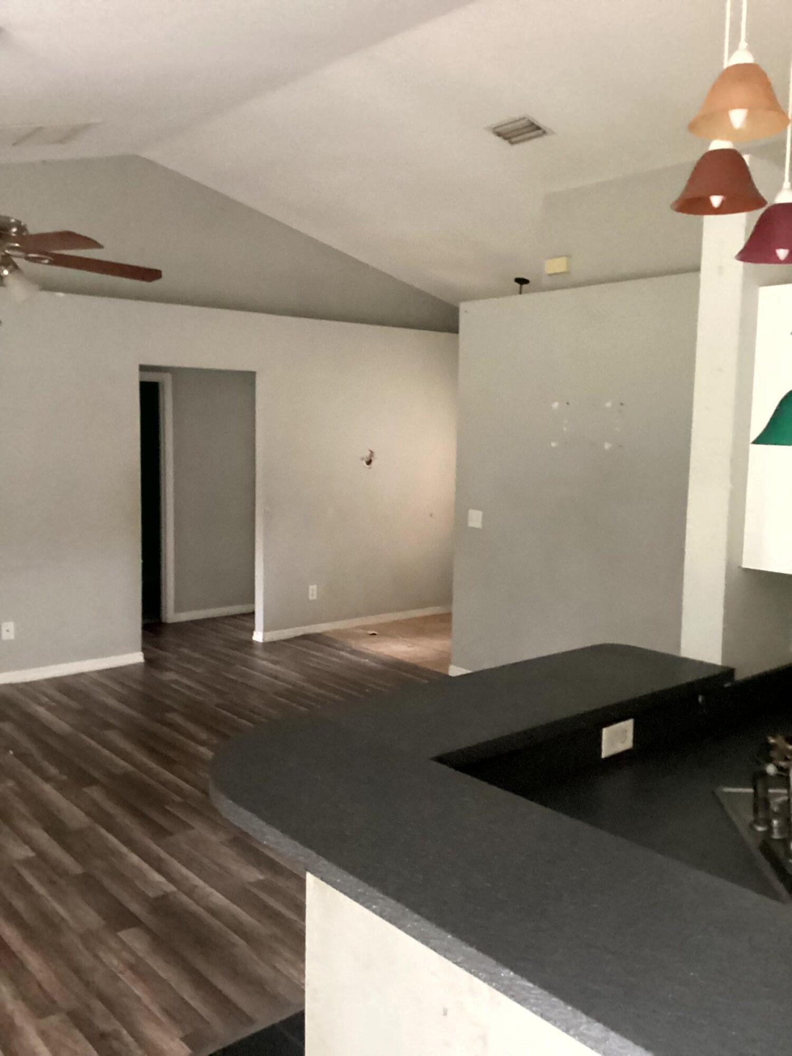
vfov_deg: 58.4
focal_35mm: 31
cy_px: 528
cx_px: 396
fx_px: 946
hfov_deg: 45.4
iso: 800
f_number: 2.4
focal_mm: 3.3
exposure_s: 1/24
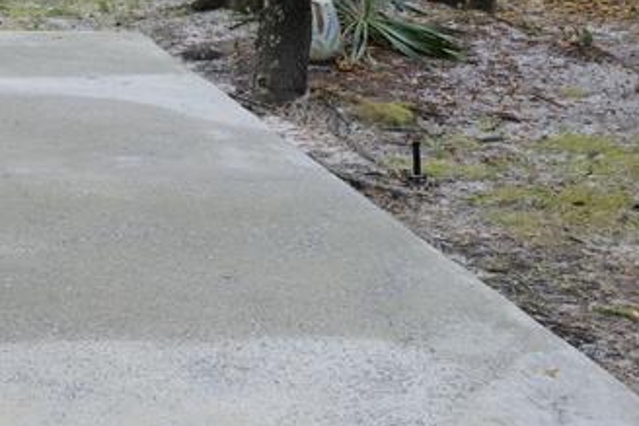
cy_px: 30
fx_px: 2078
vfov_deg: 11.6
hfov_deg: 16.8
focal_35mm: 117
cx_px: -94
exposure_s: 1/250
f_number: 8
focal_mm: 32
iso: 280
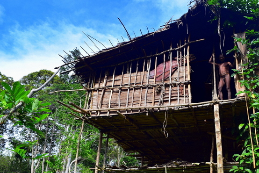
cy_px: 113
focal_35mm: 39
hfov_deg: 48.2
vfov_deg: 34.0
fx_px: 281
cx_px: 183
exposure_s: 1/160
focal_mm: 18
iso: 100
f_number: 6.3
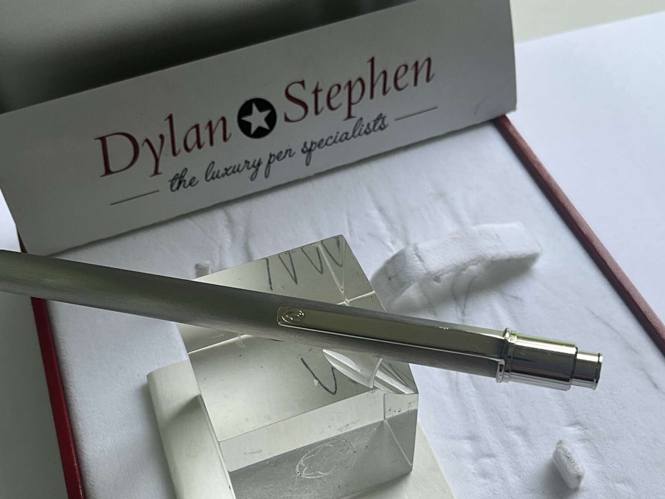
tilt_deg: -55.5
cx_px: 318
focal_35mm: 42
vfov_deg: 33.9
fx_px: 807
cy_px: 354
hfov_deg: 44.8
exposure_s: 1/273
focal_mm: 3
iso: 25
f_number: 1.8
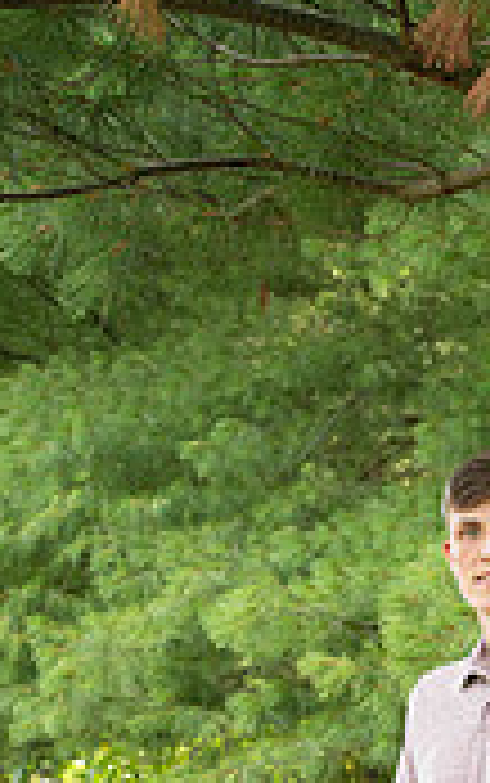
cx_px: 553
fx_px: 4224
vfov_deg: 10.4
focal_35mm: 198
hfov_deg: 6.6
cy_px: 986
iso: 500
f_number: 6.3
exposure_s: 1/200
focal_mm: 75
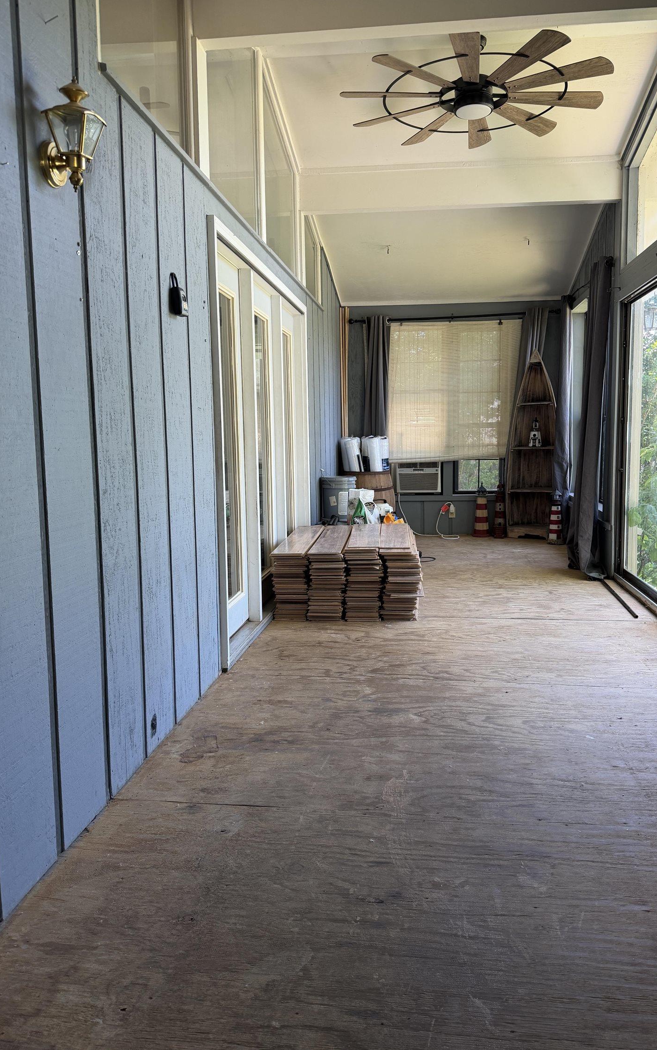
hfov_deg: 47.6
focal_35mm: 26
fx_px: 745
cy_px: 519
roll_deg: +1.0
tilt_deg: -6.5
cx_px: 348
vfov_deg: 70.4
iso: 125
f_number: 1.78
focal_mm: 6.76
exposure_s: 1/121
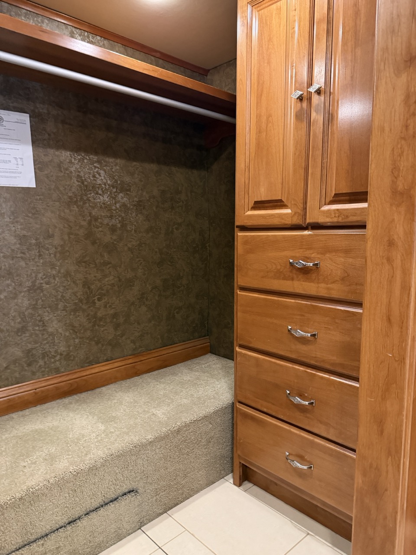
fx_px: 385
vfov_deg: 71.6
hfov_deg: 56.8
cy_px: 278
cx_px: 208
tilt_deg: -3.4
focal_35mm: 24
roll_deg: +0.0
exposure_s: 1/40
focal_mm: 6.76
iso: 1000
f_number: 1.78
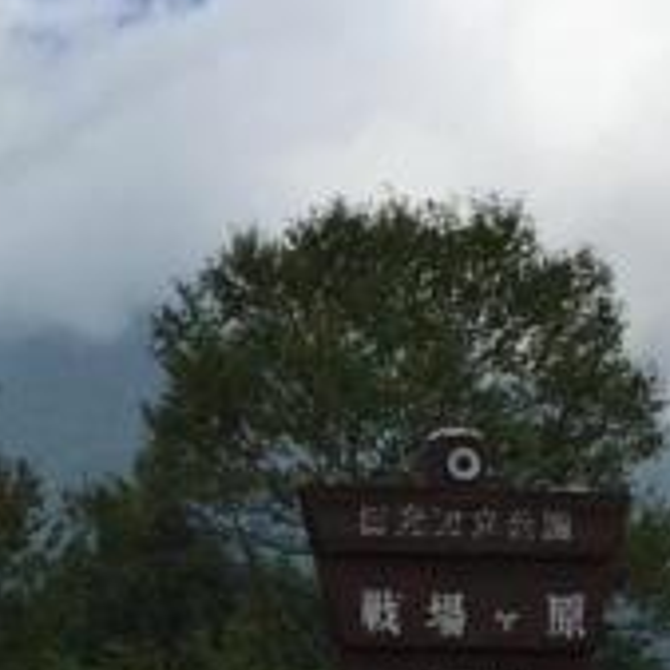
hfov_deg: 14.2
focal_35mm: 121
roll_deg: +0.2
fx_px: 2650
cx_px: -4
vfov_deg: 14.1
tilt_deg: +4.6
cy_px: 741
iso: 32
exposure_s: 1/3300
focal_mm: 4.15
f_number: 2.2
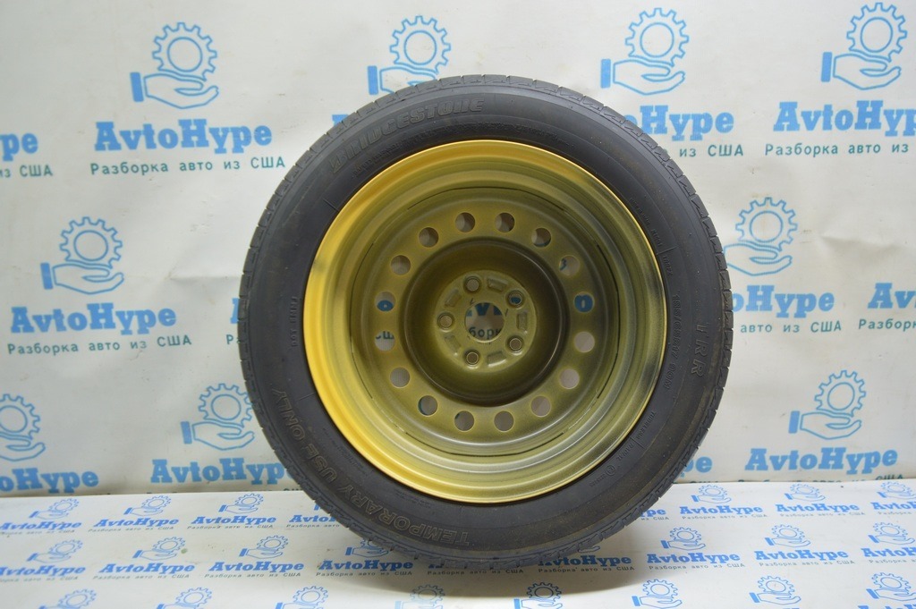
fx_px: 686
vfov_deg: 47.9
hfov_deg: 67.4
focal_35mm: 27
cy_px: 304
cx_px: 458
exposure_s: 1/40
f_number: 3.5
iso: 400
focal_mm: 18
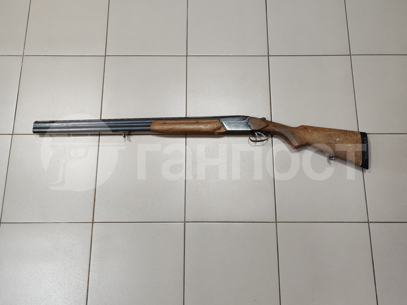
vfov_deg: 51.4
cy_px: 152
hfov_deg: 65.3
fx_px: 317
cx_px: 204
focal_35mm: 27
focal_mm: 6.12
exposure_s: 1/50
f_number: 1.9
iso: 2000
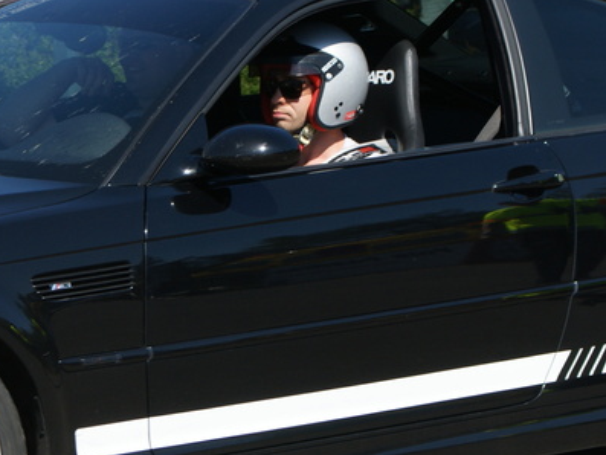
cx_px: 102
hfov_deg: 10.6
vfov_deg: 8.0
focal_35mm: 186
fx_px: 3257
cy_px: 236
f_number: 7.1
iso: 100
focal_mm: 50
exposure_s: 1/320
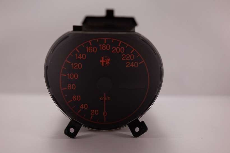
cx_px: 115
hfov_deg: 65.5
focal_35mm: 28
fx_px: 179
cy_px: 76
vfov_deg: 46.4
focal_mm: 10.4
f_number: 3.2
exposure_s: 1/100
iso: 125
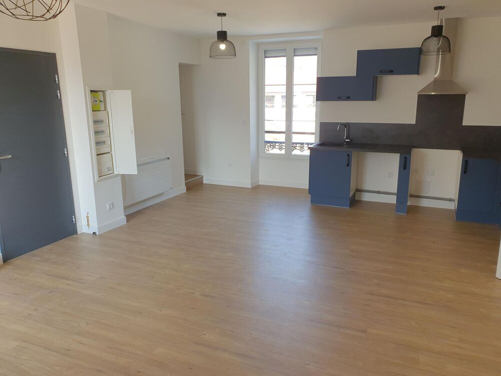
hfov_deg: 67.3
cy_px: 188
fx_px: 376
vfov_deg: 53.1
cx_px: 250
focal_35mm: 26
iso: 50
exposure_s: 1/100
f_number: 2.4
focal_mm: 4.32
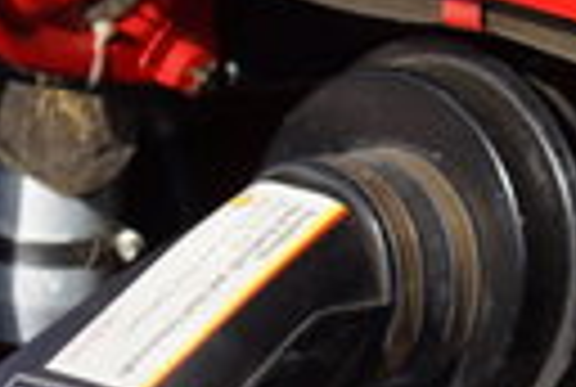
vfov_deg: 3.7
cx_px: 497
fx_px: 5950
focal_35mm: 371
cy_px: 594
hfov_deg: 5.5
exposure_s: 1/500
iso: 100
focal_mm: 62
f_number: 4.5
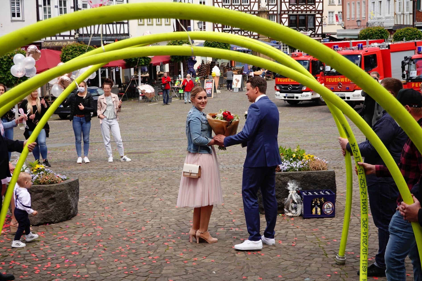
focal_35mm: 63
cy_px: 140
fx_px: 738
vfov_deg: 21.6
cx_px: 214
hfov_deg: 31.9
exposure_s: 1/500
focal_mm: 22.92
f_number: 4
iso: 100
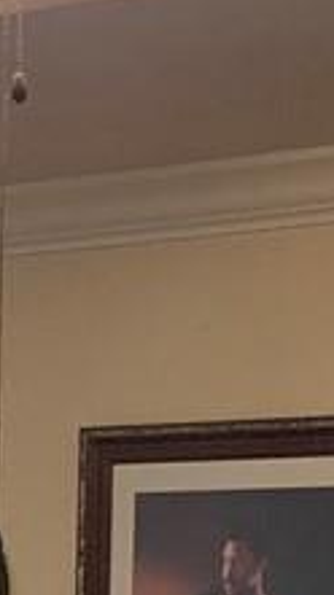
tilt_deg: -3.4
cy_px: 961
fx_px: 3234
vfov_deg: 10.1
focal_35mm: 205
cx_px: -92
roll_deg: -0.8
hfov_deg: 5.9
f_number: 1.8
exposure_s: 1/30
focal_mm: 4.25
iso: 500
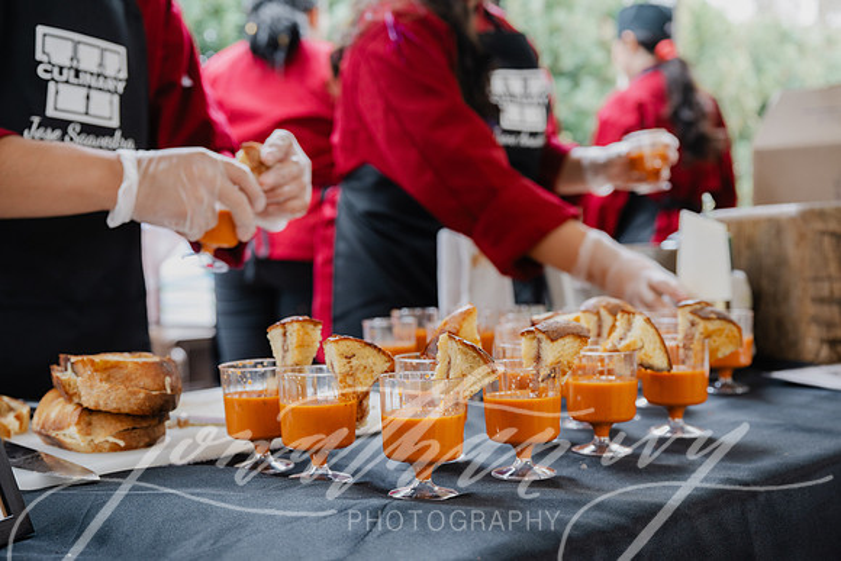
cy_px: 280
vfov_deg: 28.7
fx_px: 1098
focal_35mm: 47
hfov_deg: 41.9
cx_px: 420
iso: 500
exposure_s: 1/80
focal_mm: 47
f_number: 4.5
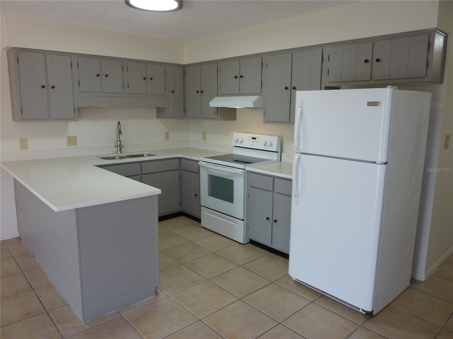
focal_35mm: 25
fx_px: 327
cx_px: 226
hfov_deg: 69.4
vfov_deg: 54.9
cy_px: 170
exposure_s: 1/30
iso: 125
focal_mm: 4.1
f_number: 3.3
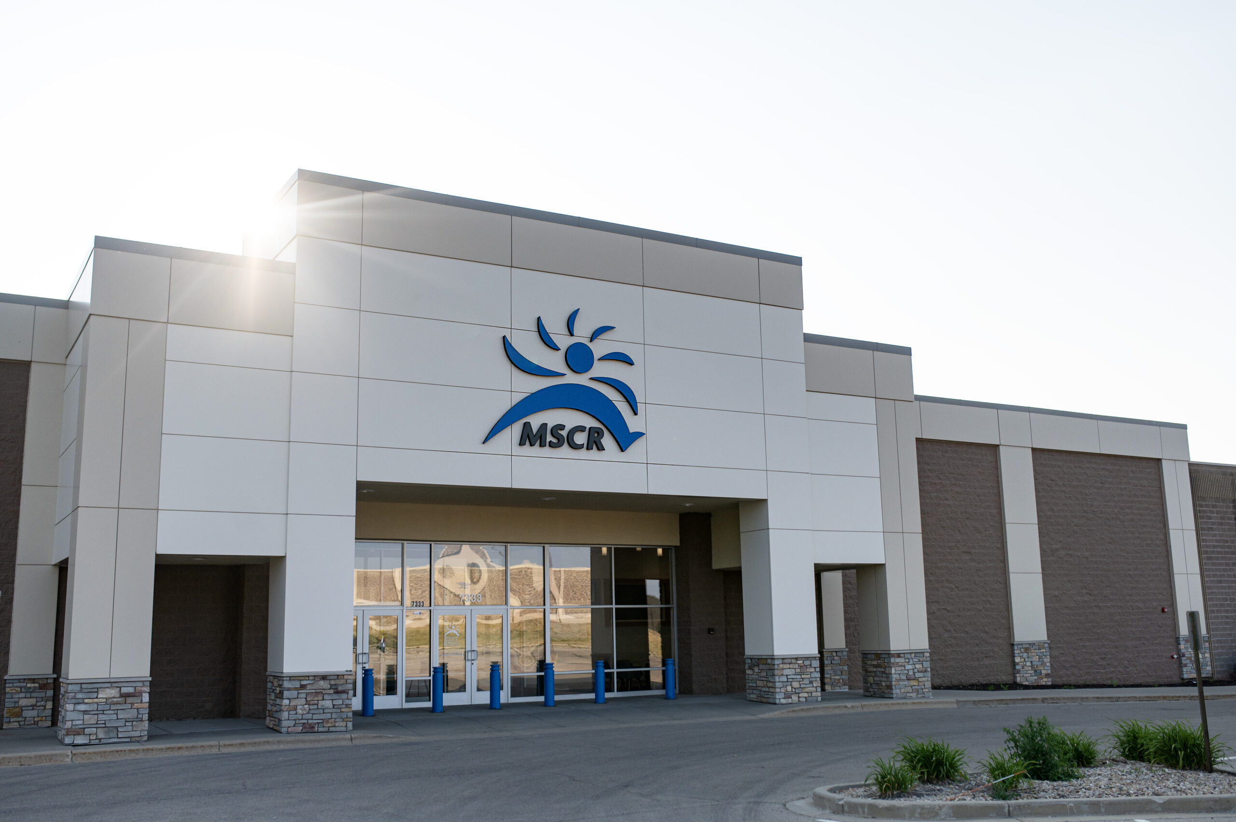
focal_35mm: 35
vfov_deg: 37.8
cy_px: 411
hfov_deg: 54.5
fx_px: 1201
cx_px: 618
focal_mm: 35
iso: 500
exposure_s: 1/8000
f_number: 4
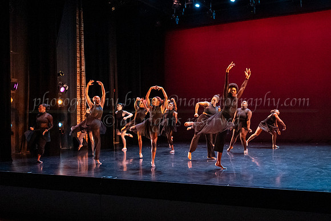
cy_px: 110
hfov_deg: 47.5
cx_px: 208
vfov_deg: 33.1
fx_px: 372
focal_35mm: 40
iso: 6400
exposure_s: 1/320
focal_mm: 28
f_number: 3.5
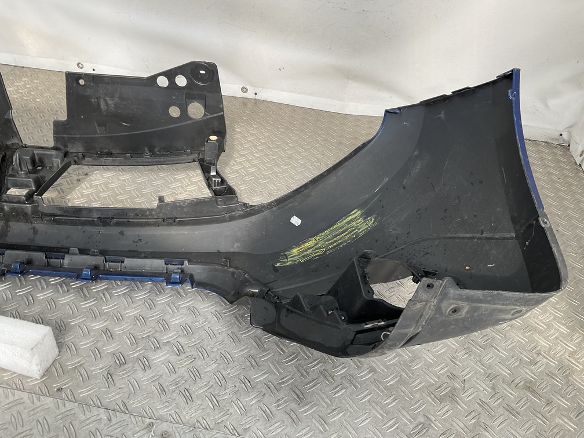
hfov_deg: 61.7
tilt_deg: -36.7
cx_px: 292
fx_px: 489
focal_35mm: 29
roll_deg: -3.5
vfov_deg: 48.2
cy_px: 219
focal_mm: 3
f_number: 1.8
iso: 16
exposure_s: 1/206
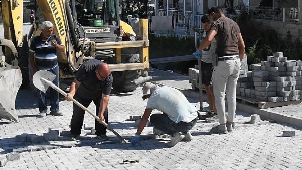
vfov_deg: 18.2
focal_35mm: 66
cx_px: 125
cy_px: 47
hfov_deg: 31.8
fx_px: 529
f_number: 11
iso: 1600
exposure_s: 1/2500
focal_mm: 20
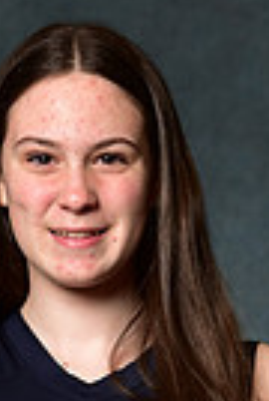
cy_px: 464
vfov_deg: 6.8
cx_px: 4
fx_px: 3367
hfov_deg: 4.6
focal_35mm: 302
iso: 100
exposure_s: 1/200
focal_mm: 70
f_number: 5
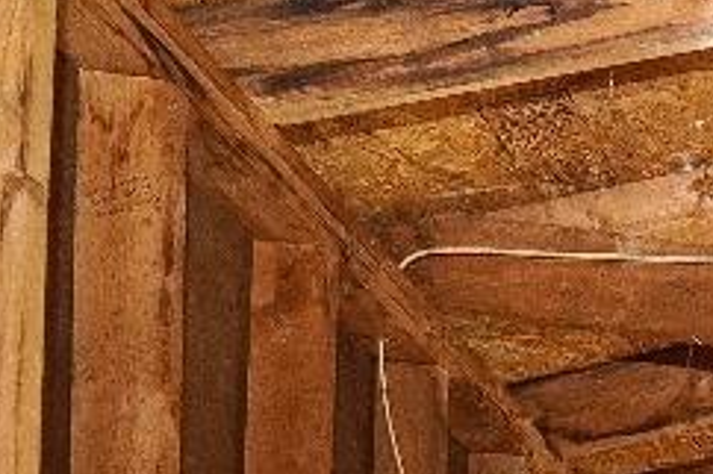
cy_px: 1101
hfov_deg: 14.7
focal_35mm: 93
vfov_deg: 12.1
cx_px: 1671
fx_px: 1841
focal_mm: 10
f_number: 4
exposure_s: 1/60
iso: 1250
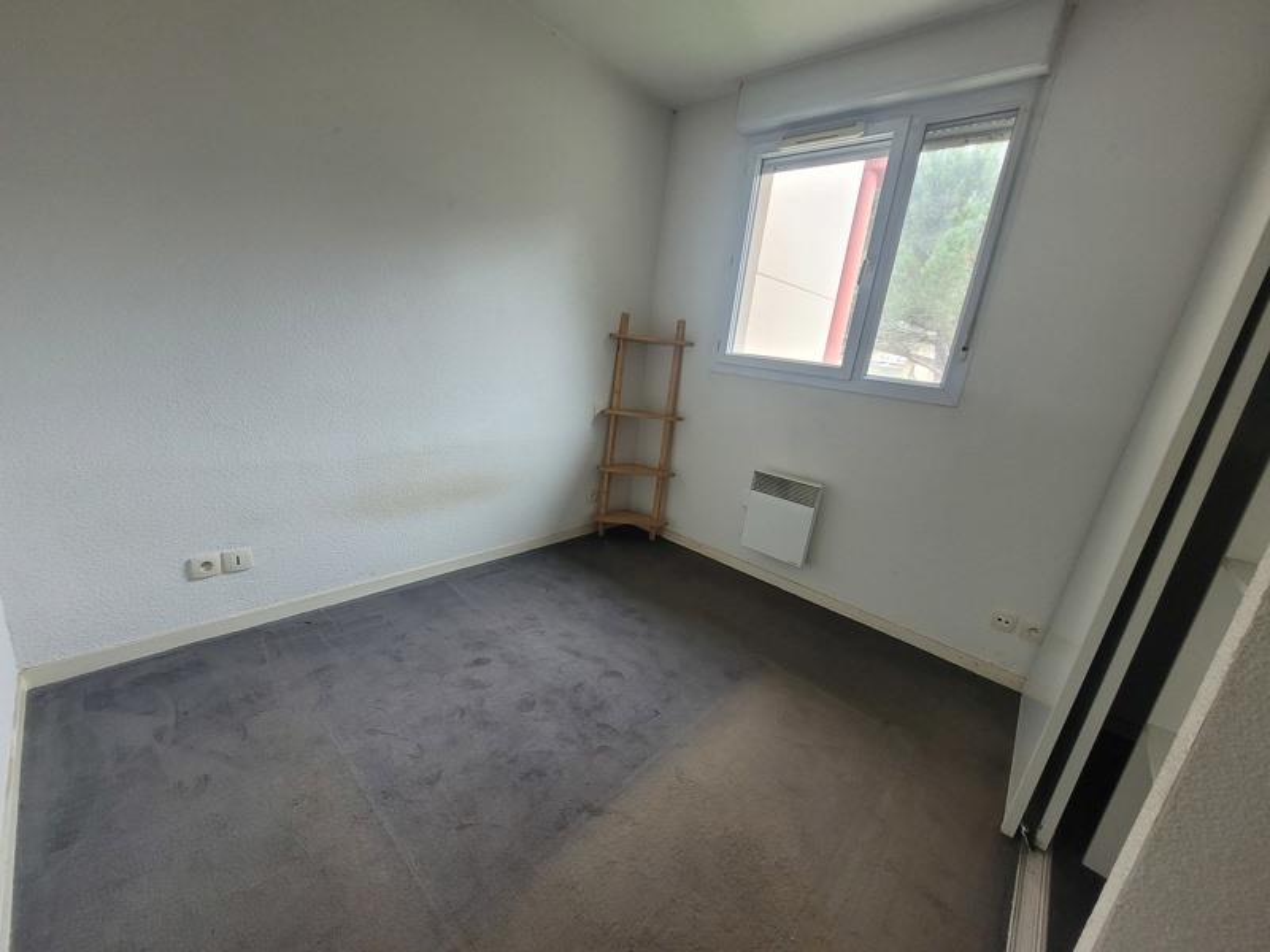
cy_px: 476
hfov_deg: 106.2
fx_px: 477
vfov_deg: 89.9
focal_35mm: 13
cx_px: 635
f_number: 2.2
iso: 160
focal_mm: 1.74
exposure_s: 1/50
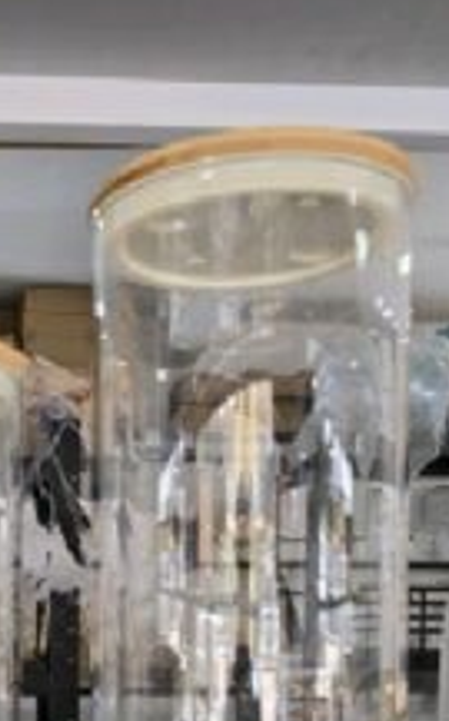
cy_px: 578
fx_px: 884
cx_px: 57
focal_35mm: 45
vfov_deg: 42.4
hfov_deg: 27.6
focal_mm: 6.3
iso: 125
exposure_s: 1/182
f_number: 1.7
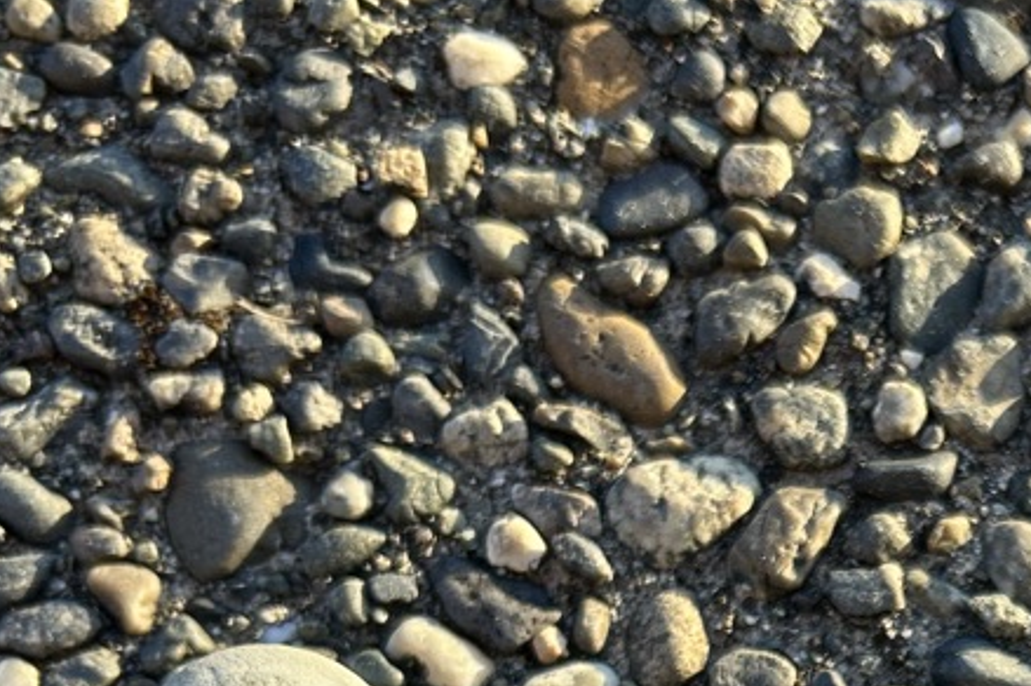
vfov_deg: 16.9
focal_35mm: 74
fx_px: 2118
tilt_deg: -81.5
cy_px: 977
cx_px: 1059
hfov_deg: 25.8
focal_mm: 5.7
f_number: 1.5
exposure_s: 1/414
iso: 50
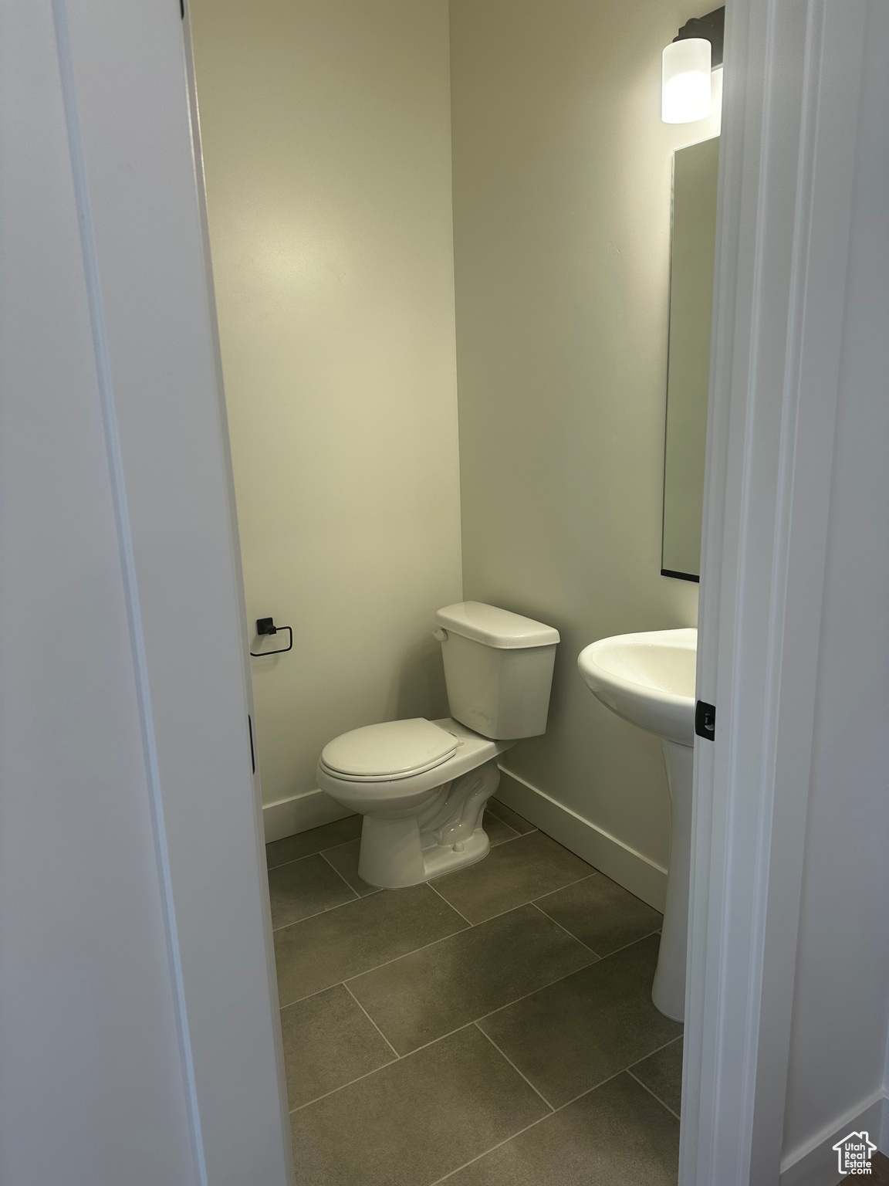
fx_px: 822
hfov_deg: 56.8
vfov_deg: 71.6
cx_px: 444
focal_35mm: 24
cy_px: 593
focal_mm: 6.86
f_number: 1.78
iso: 64
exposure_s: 1/120
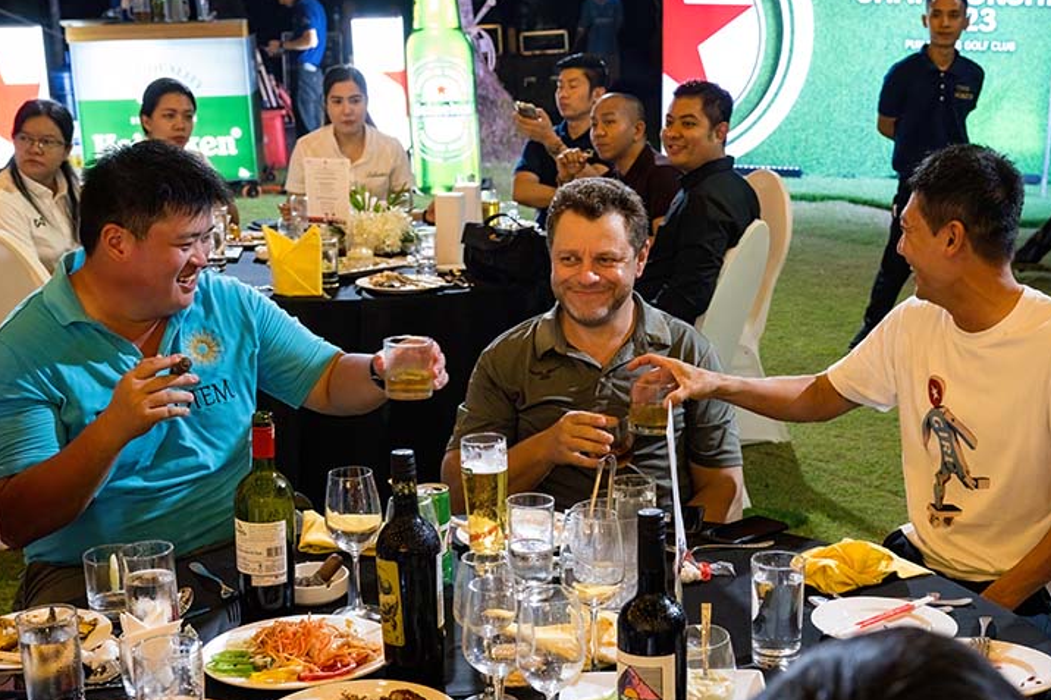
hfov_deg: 35.9
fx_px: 1605
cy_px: 380
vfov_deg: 24.6
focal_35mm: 55
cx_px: 696
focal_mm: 41
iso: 11400
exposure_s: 1/200
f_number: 6.3
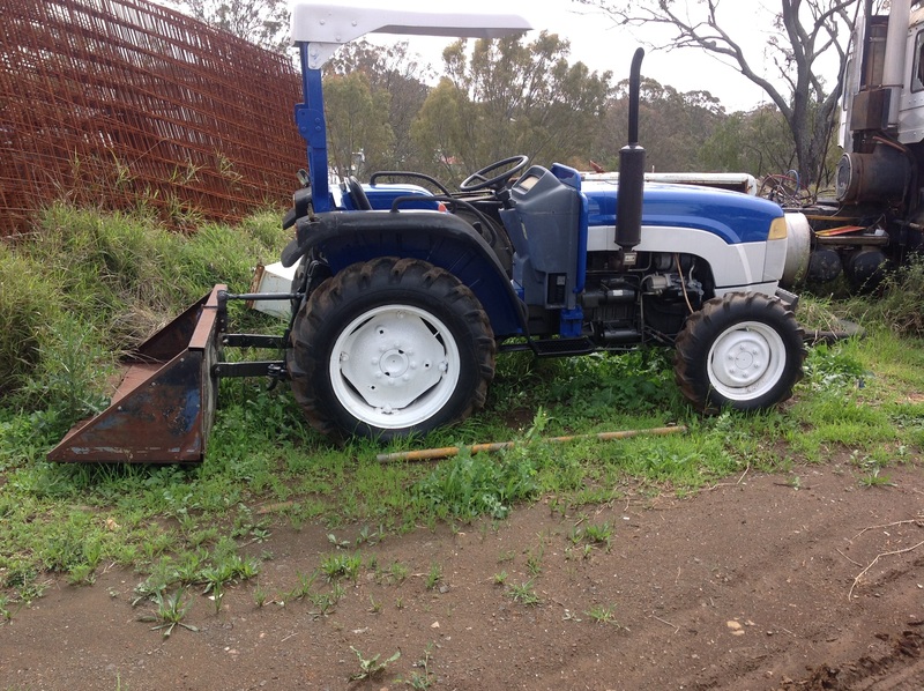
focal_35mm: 35
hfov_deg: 52.7
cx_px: 462
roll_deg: -3.2
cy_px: 346
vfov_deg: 40.6
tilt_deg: -11.3
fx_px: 933
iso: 50
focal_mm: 4.28
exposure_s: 1/630
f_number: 2.4
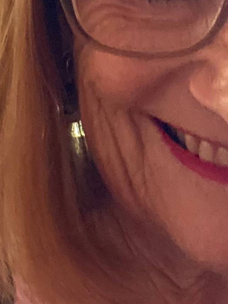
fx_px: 958
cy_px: 5
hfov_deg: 13.3
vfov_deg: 17.7
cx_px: 241
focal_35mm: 109
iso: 800
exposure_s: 1/26
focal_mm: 2.71
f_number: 2.2
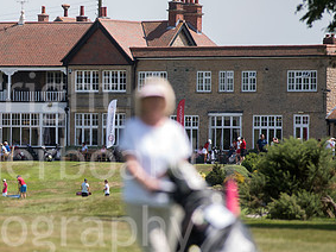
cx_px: 44
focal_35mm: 592
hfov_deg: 3.3
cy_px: 171
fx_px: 5744
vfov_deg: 2.5
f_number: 5
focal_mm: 300
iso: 500
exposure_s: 1/3200
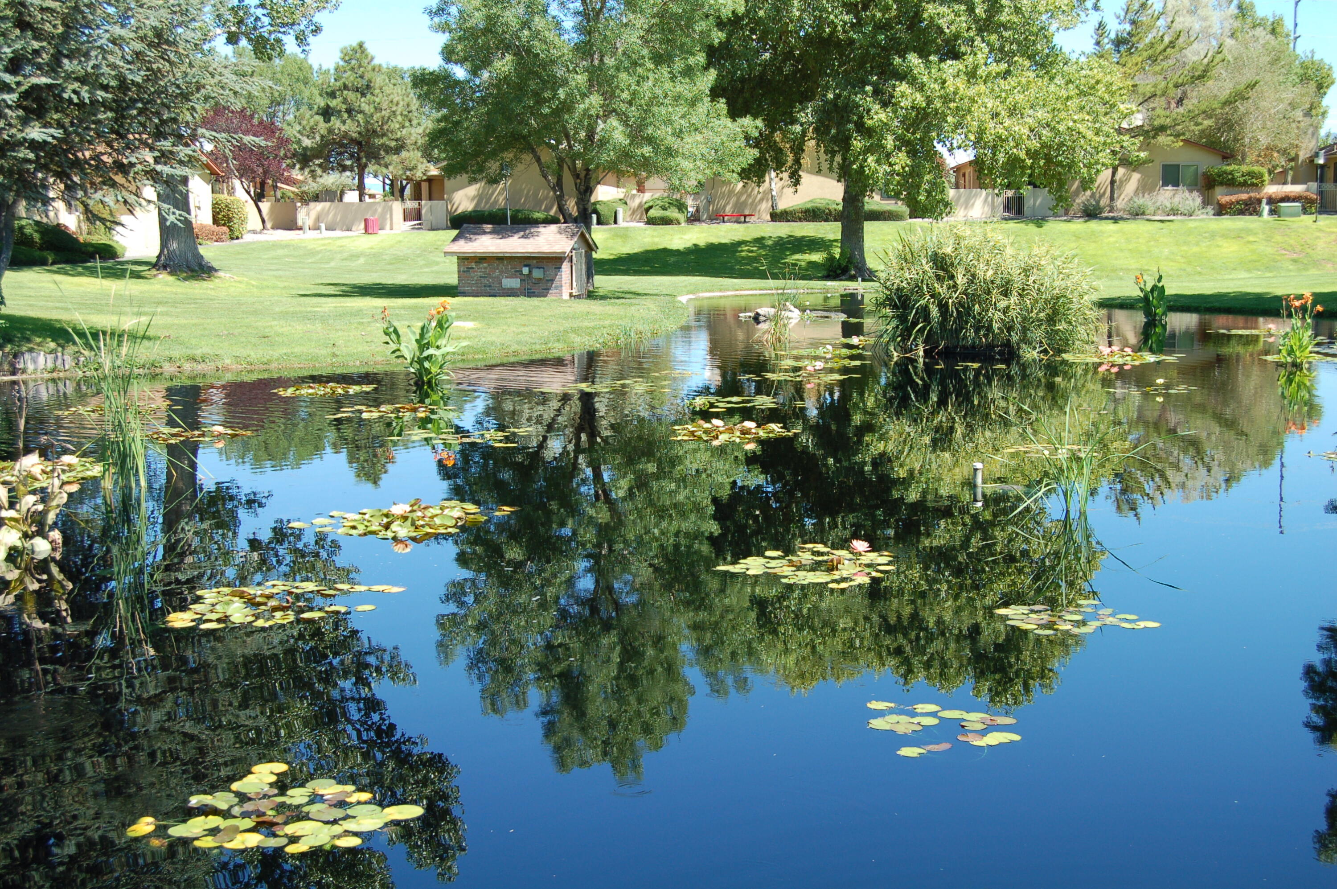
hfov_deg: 42.4
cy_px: 444
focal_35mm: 46
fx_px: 1725
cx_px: 668
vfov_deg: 28.9
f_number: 7.1
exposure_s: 1/200
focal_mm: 31
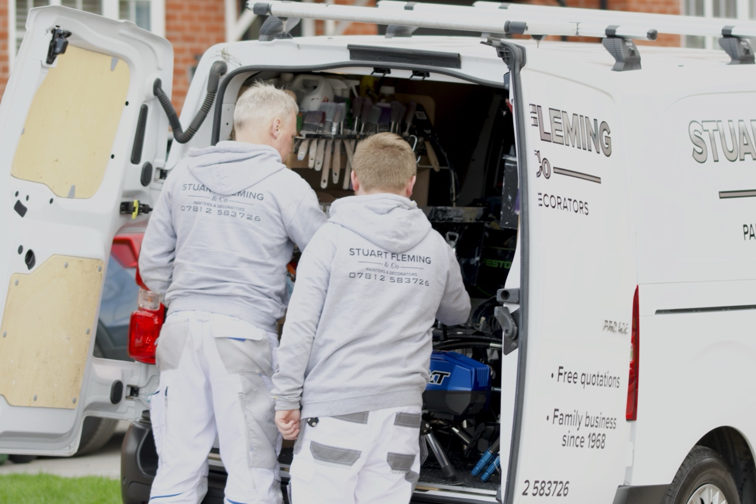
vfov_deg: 6.5
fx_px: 4409
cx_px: 378
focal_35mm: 210
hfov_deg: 9.8
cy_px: 252
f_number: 3.3
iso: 100
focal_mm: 105
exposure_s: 1/125
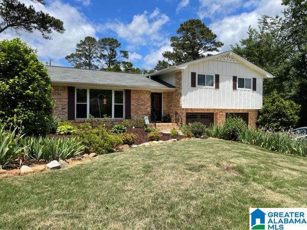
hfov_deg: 67.3
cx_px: 154
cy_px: 115
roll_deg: +0.3
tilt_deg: -0.2
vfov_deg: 53.1
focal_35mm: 26
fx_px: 231
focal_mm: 4.2
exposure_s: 1/3861
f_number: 1.6
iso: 32
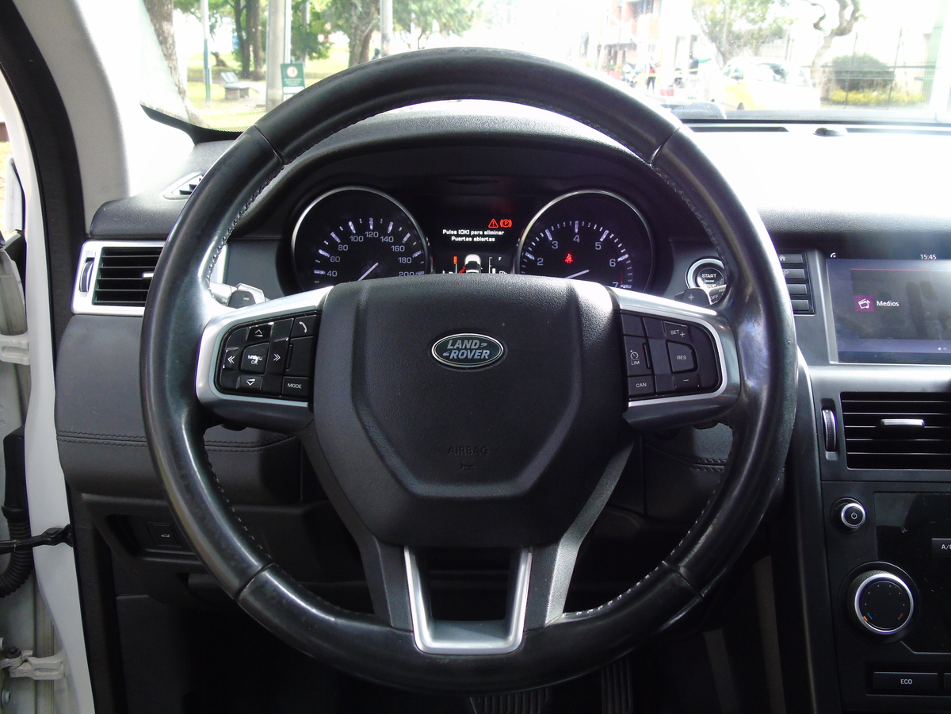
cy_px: 357
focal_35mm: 34
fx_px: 934
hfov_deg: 54.0
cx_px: 476
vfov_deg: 41.8
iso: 250
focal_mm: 6.1
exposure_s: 1/30
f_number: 3.8
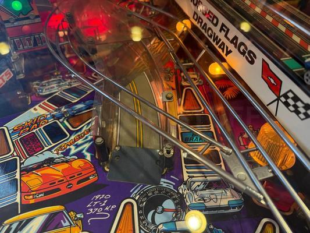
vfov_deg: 56.8
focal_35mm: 24
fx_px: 215
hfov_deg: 71.6
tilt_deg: -34.5
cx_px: 155
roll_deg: +4.8
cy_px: 116
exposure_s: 1/60
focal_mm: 6.76
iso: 250
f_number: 1.78
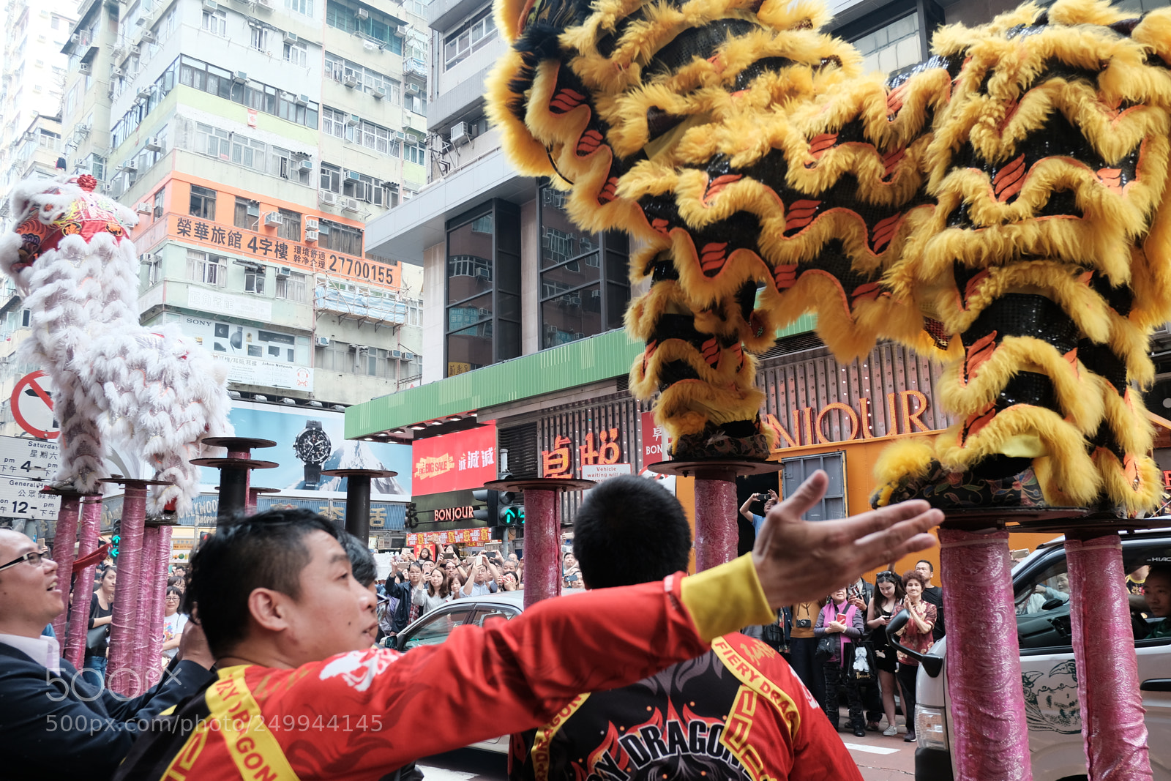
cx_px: 586
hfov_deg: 67.4
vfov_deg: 47.9
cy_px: 390
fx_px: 878
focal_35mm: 27
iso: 500
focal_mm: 18
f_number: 4
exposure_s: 1/250
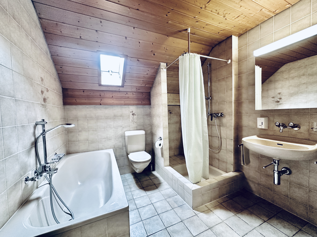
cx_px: 158
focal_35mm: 14
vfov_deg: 85.7
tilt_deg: -2.8
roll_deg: +1.8
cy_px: 118
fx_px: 128
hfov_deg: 102.1
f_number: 2.2
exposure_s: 1/50
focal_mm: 2.22
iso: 320
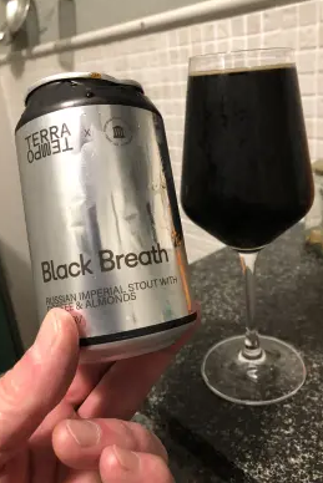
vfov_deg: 61.9
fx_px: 403
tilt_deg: -19.7
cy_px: 235
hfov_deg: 43.6
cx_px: 178
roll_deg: +5.4
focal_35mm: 30
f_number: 1.8
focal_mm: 3.99
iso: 100
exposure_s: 1/11
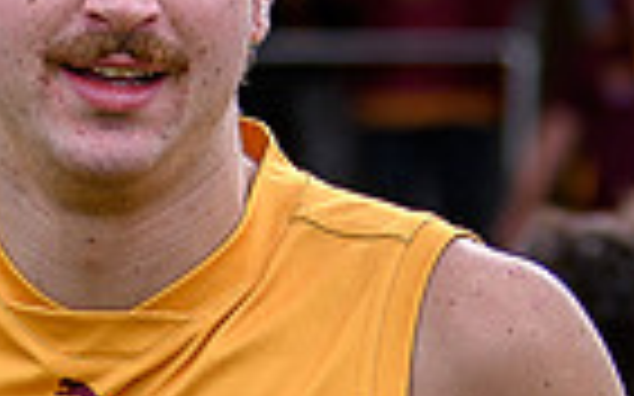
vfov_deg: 1.9
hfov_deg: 3.0
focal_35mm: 691
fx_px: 11935
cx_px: -92
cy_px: 562
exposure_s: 1/1600
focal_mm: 70
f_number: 2.8
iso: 280
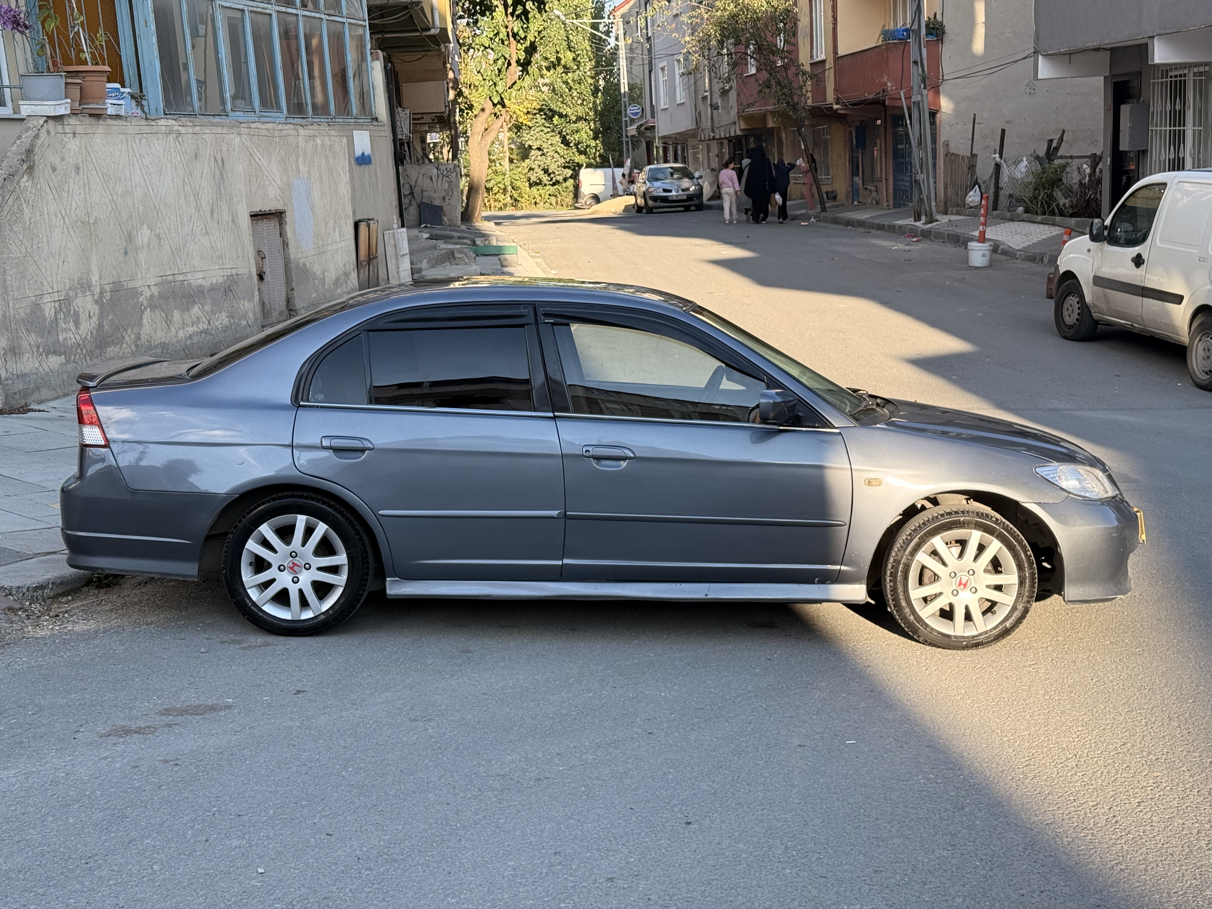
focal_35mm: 48
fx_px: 1681
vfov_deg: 30.3
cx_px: 606
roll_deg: +3.4
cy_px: 454
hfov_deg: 39.7
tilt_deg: -10.6
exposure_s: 1/1167
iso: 80
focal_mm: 6.76
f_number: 1.78
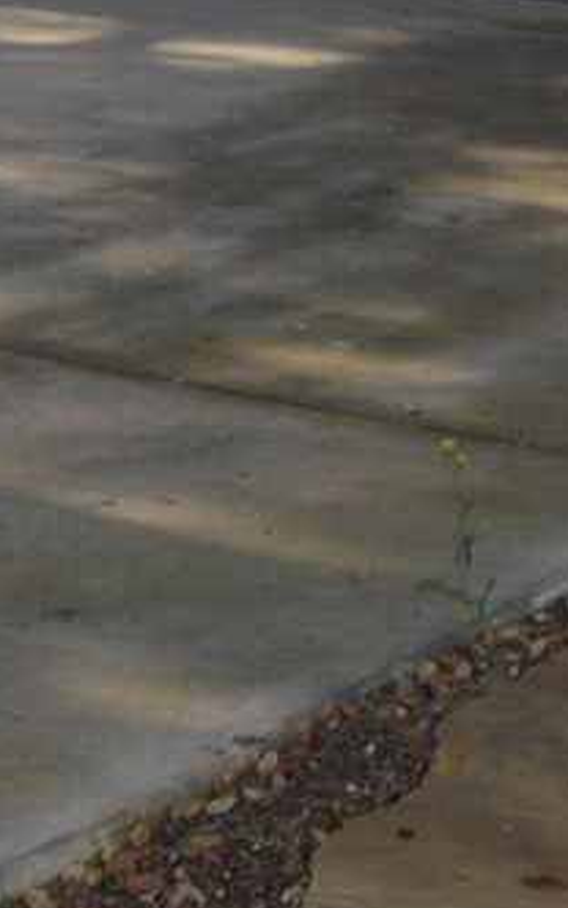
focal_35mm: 150
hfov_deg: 8.7
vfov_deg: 13.5
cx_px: 134
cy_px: -200
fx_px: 3714
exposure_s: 1/200
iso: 100
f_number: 5
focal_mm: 20
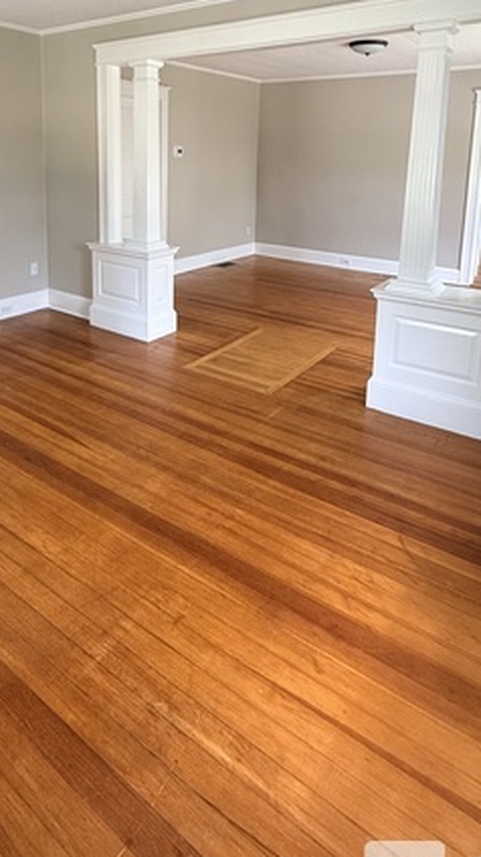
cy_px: 248
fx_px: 545
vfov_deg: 72.6
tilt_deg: -8.8
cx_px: 186
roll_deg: -1.0
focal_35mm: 24
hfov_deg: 47.3
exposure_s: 1/99
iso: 160
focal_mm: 2.22
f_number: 2.2
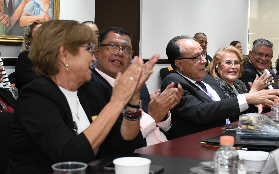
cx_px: 182
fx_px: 487
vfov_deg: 20.3
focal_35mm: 64
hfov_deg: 31.8
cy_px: 82
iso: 2000
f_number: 4
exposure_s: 1/100
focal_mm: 30
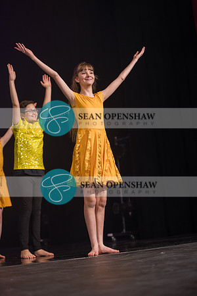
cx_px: 98
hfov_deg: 19.5
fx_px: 575
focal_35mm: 70
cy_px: 148
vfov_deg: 28.8
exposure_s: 1/500
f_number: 2.8
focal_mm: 70
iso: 500
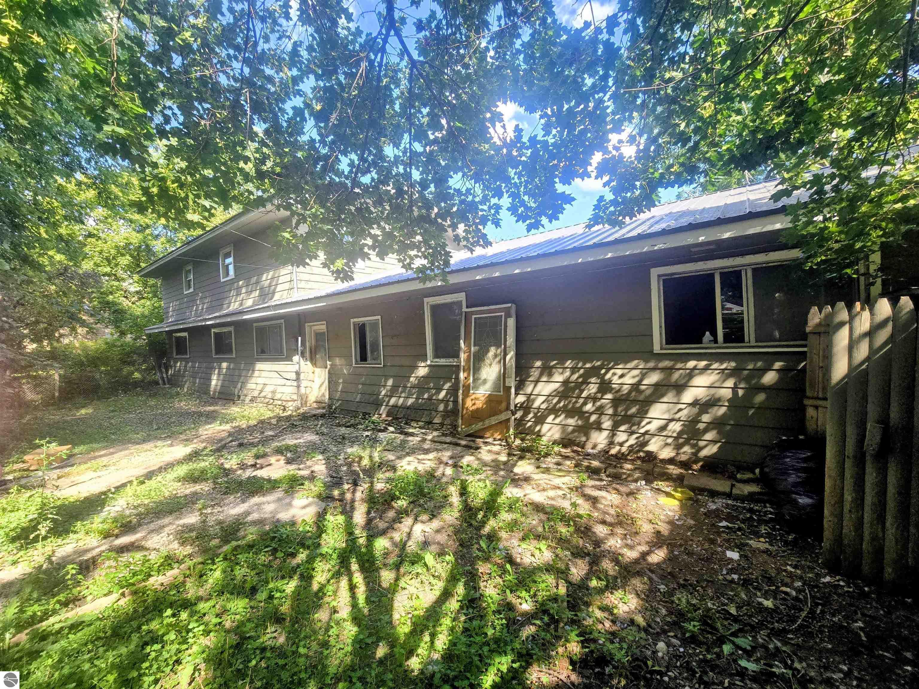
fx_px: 345
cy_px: 344
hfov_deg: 106.2
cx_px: 460
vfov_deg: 89.9
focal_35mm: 13
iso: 50
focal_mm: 2.2
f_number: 2.2
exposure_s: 1/351
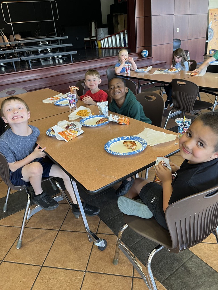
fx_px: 218
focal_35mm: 26
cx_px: 109
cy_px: 145
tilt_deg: -25.9
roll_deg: +6.8
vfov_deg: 67.3
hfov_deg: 53.1
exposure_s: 1/84
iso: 125
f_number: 1.6
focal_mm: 5.1
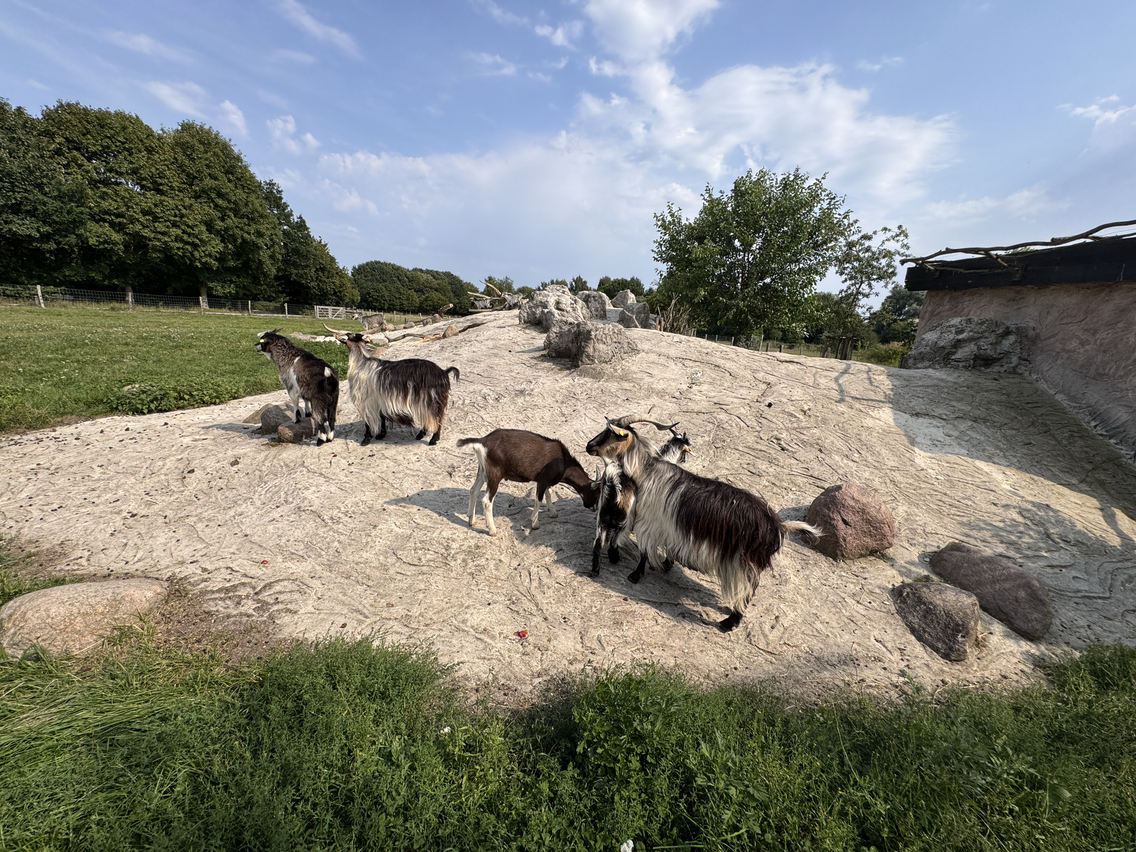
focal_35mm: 14
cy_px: 426
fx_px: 459
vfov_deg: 85.7
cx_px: 568
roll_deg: -3.9
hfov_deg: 102.1
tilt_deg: -13.2
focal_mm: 2.22
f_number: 2.2
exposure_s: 1/1927
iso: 50
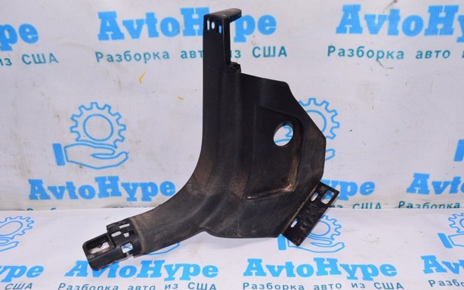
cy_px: 142
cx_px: 240
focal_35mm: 35
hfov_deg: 55.3
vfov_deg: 36.3
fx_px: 443
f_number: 8
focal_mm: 22
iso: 1600
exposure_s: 1/200
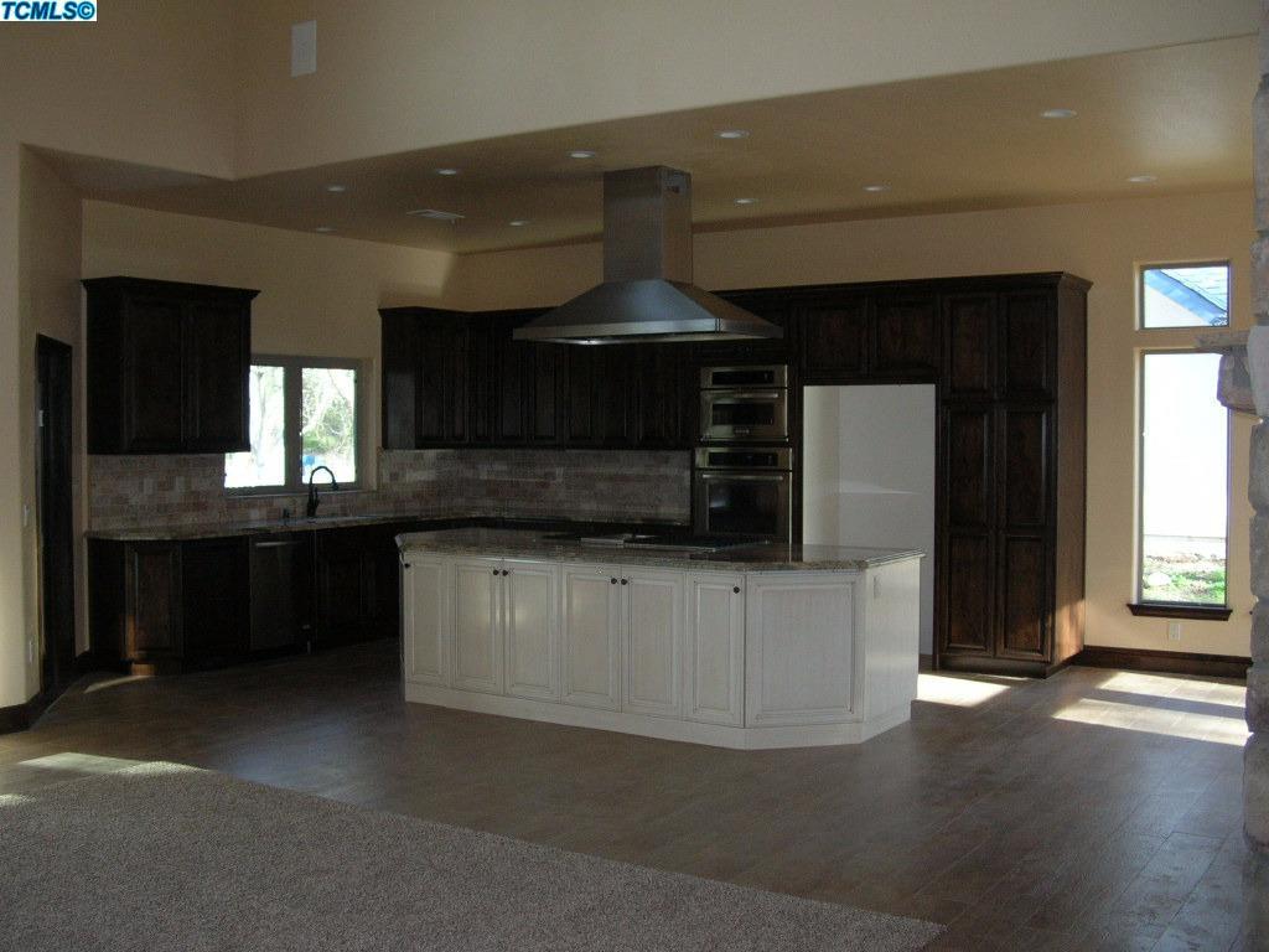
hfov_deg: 51.4
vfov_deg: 39.7
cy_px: 476
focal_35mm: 36
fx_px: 1320
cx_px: 634
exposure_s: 1/60.1
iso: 101
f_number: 2.7
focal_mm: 6
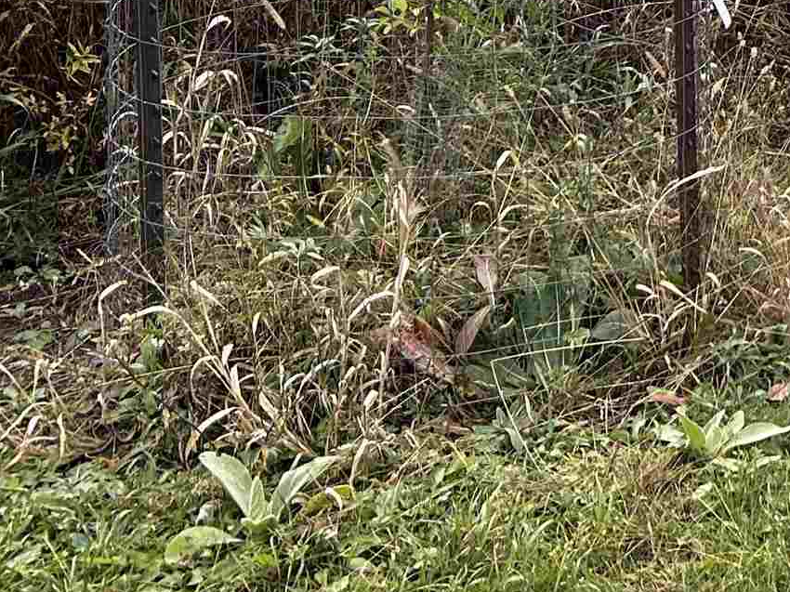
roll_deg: -0.5
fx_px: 2145
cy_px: -325
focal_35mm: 94
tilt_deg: -7.1
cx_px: 1144
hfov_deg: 18.7
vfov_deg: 14.5
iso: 50
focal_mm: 5.7
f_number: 1.5
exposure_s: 1/982
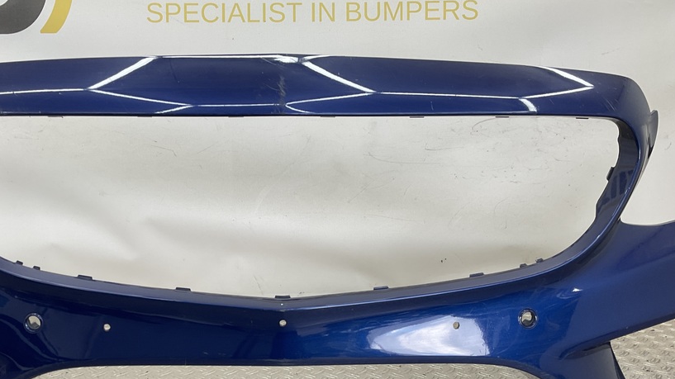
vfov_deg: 30.0
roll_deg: -1.1
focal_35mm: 39
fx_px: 698
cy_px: 272
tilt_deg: -12.9
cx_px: 270
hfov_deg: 51.3
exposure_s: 1/120
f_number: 1.8
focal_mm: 3
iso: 25
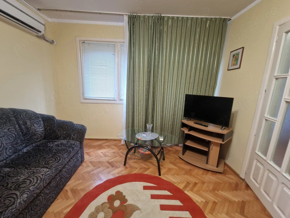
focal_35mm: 13
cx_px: 145
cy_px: 109
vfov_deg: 89.9
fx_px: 109
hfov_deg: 106.2
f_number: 2.2
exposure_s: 1/33
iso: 400
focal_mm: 2.2
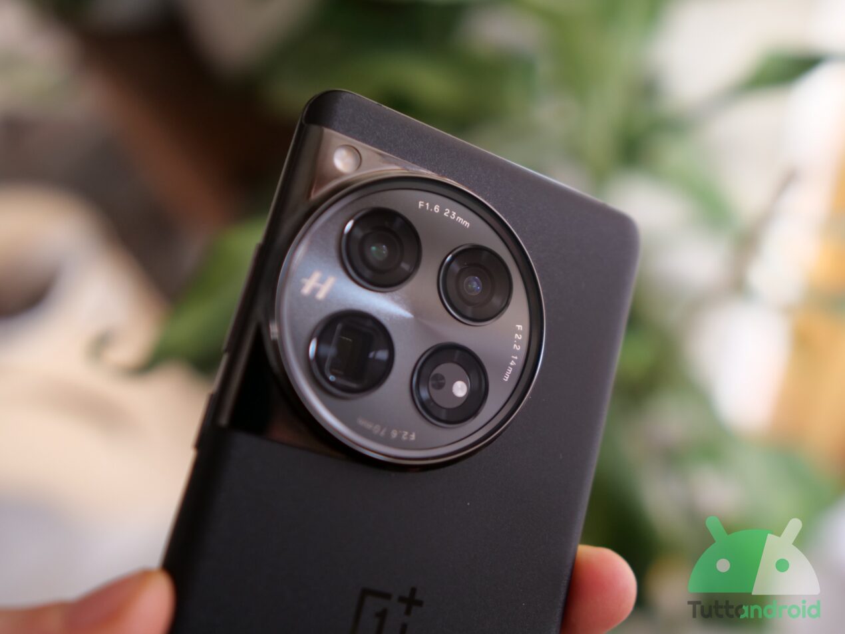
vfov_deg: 44.2
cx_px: 422
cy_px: 317
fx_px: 781
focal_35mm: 32
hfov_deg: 56.8
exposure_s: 1/80
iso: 500
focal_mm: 16
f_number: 1.4
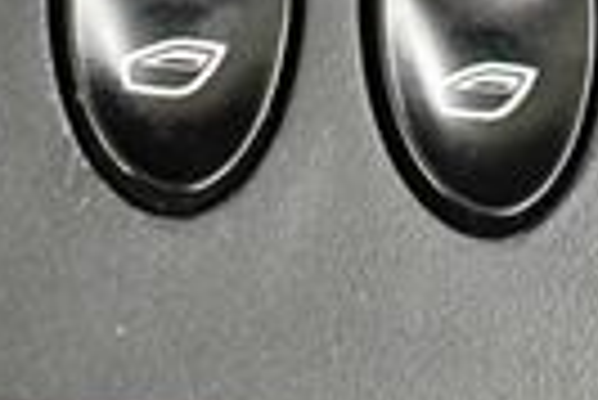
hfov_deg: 11.0
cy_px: -99
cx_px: 369
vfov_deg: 7.3
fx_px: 3110
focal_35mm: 187
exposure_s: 1/60
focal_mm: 26
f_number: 4
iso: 3200
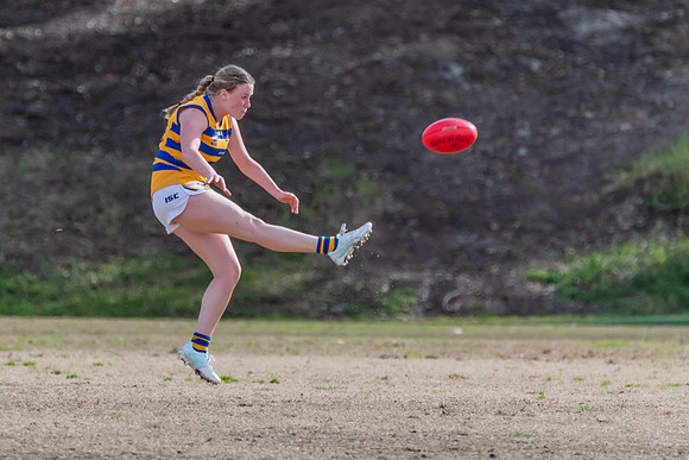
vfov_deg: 1.3
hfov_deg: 1.9
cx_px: 278
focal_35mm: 1064
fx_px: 20359
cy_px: 195
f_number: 6.3
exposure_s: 1/1600
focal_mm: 600
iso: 900
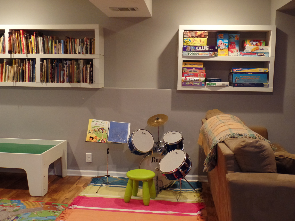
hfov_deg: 44.8
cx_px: 148
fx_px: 358
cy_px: 110
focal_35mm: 42
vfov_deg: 34.3
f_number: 3.2
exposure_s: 1/20
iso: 400
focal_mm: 7.5
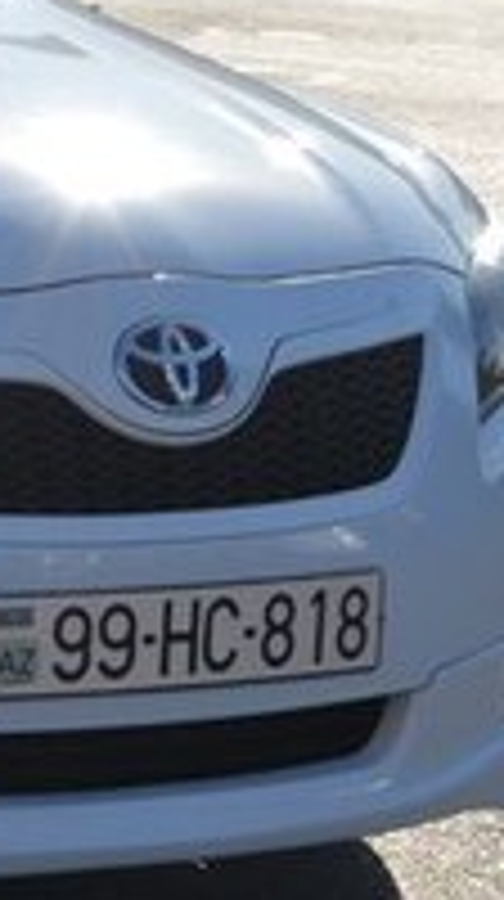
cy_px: 277
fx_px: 5197
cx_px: -666
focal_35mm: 218
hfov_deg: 5.4
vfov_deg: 9.9
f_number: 8
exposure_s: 1/250
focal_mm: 42
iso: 100
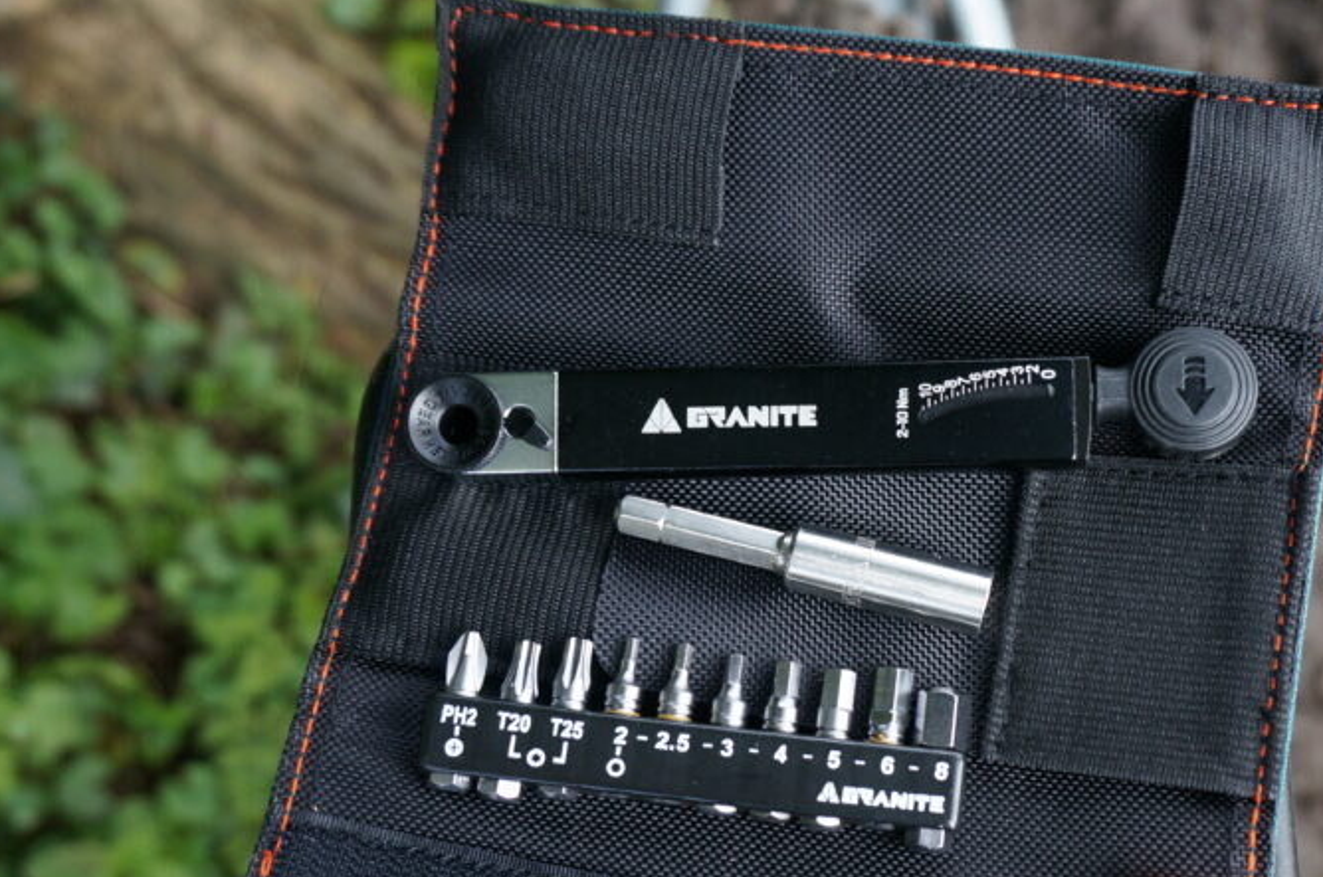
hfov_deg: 42.2
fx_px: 1688
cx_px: 895
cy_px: 586
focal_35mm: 46
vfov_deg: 28.9
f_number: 4
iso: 320
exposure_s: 1/160
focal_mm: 20
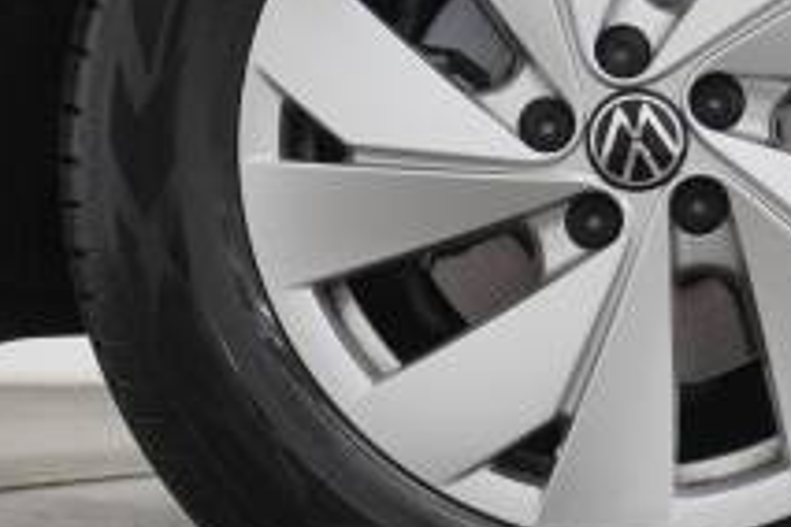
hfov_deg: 16.2
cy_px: -26
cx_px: 490
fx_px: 2768
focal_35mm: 126
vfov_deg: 10.8
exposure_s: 1/200
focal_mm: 28
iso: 2500
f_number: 4.5
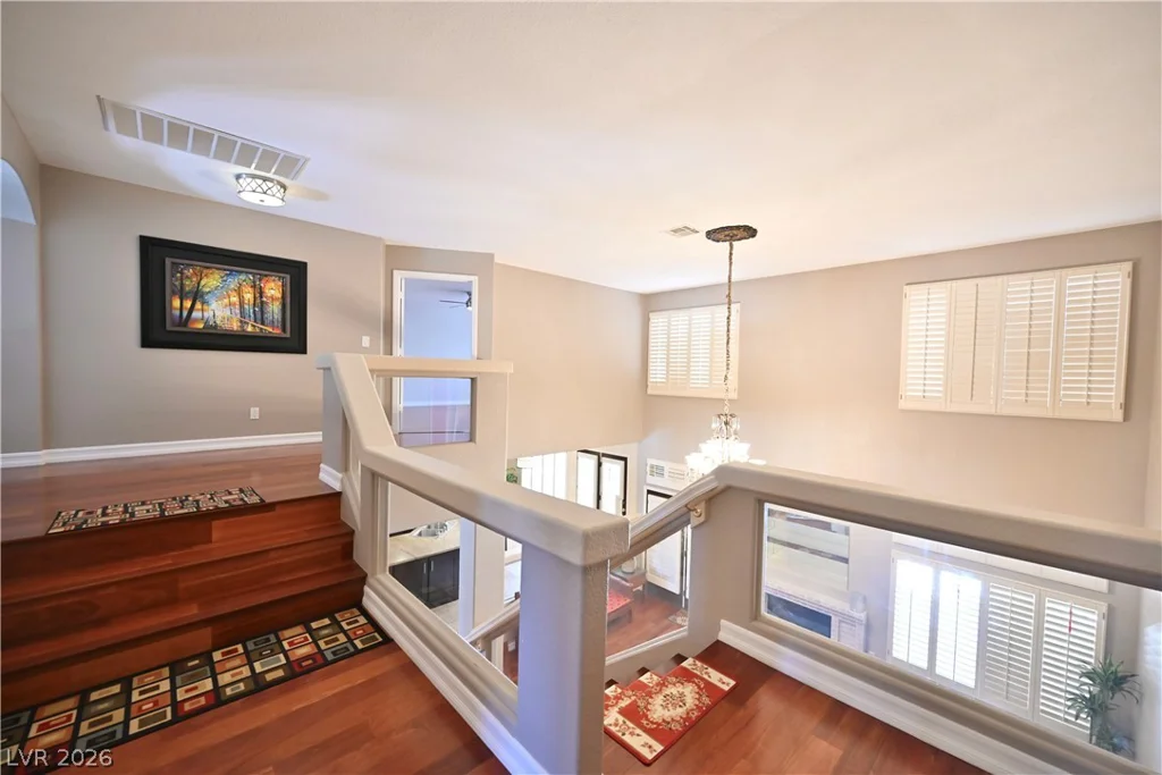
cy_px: 388
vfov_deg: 81.2
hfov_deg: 104.2
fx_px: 452
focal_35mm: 14
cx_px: 581
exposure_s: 1/60
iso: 4000
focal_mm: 14
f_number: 4
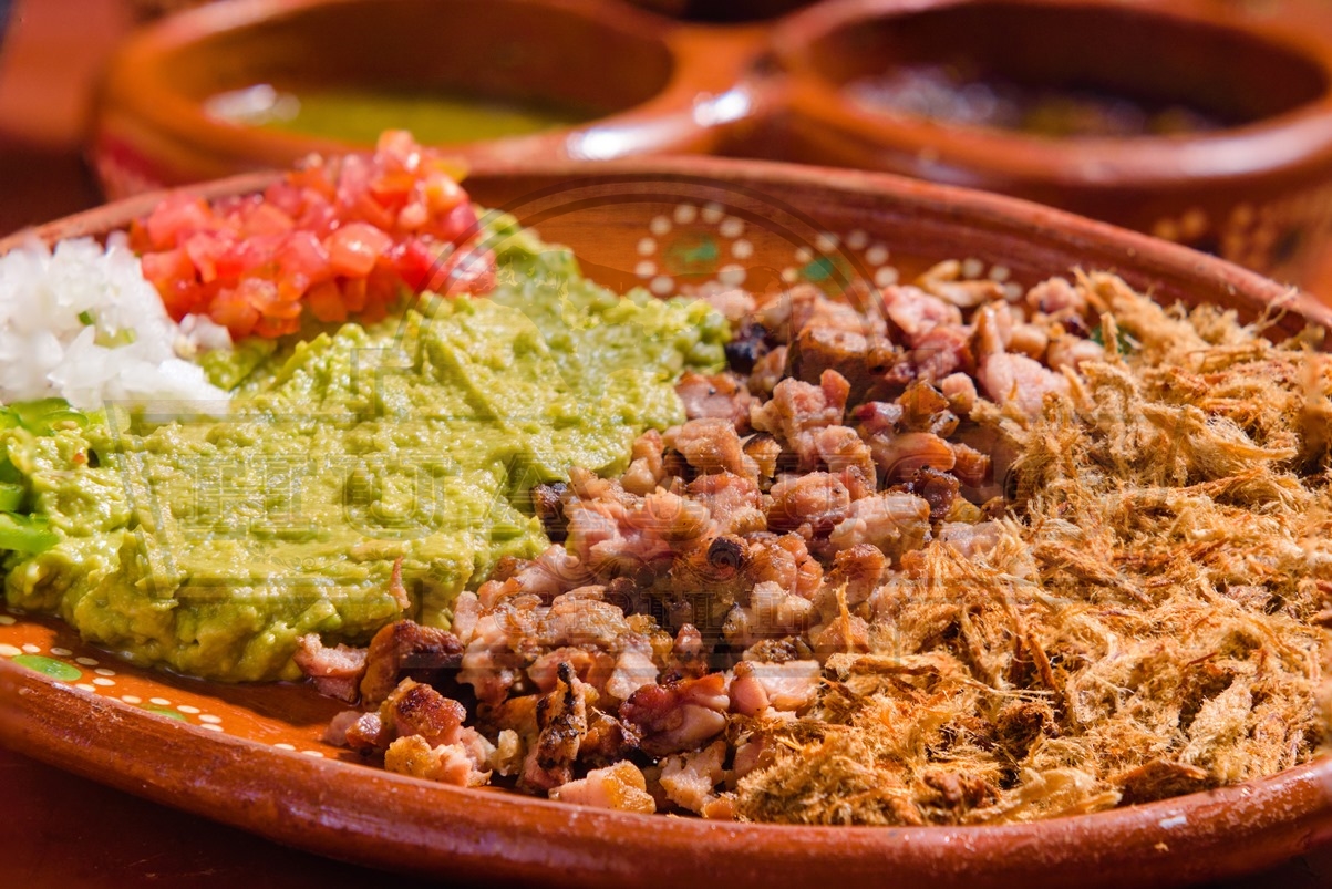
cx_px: 666
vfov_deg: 10.2
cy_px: 444
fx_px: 4997
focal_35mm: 135
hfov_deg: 15.2
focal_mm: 135
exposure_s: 1/100
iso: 400
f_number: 8
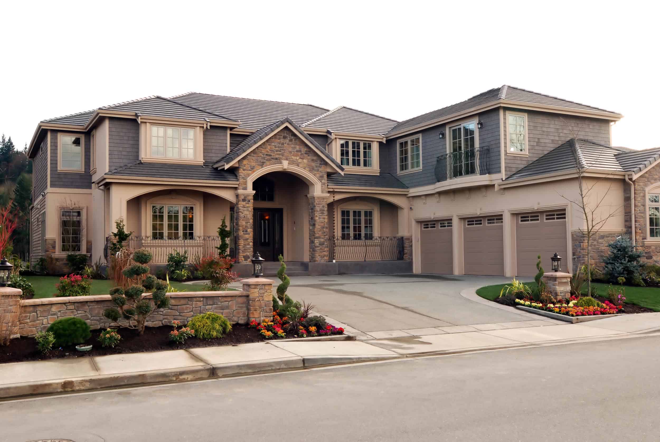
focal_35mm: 36
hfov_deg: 53.1
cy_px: 221
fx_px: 661
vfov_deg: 37.0
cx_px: 330
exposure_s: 1/5
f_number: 14
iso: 100
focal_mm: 24
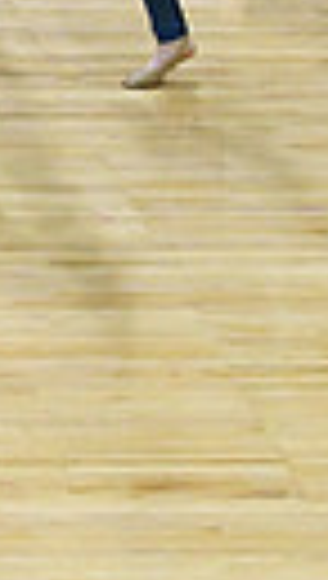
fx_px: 7603
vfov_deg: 4.4
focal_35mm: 494
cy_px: 142
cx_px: -912
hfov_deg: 2.4
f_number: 4
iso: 6400
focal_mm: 70
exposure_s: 1/500
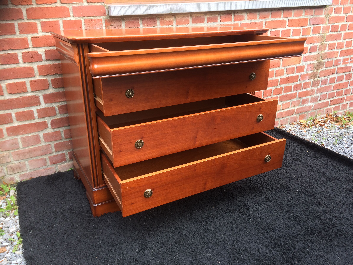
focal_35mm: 29
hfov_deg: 61.7
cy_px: 132
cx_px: 176
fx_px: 296
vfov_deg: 48.2
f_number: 2.2
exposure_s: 1/107
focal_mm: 4.15
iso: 32
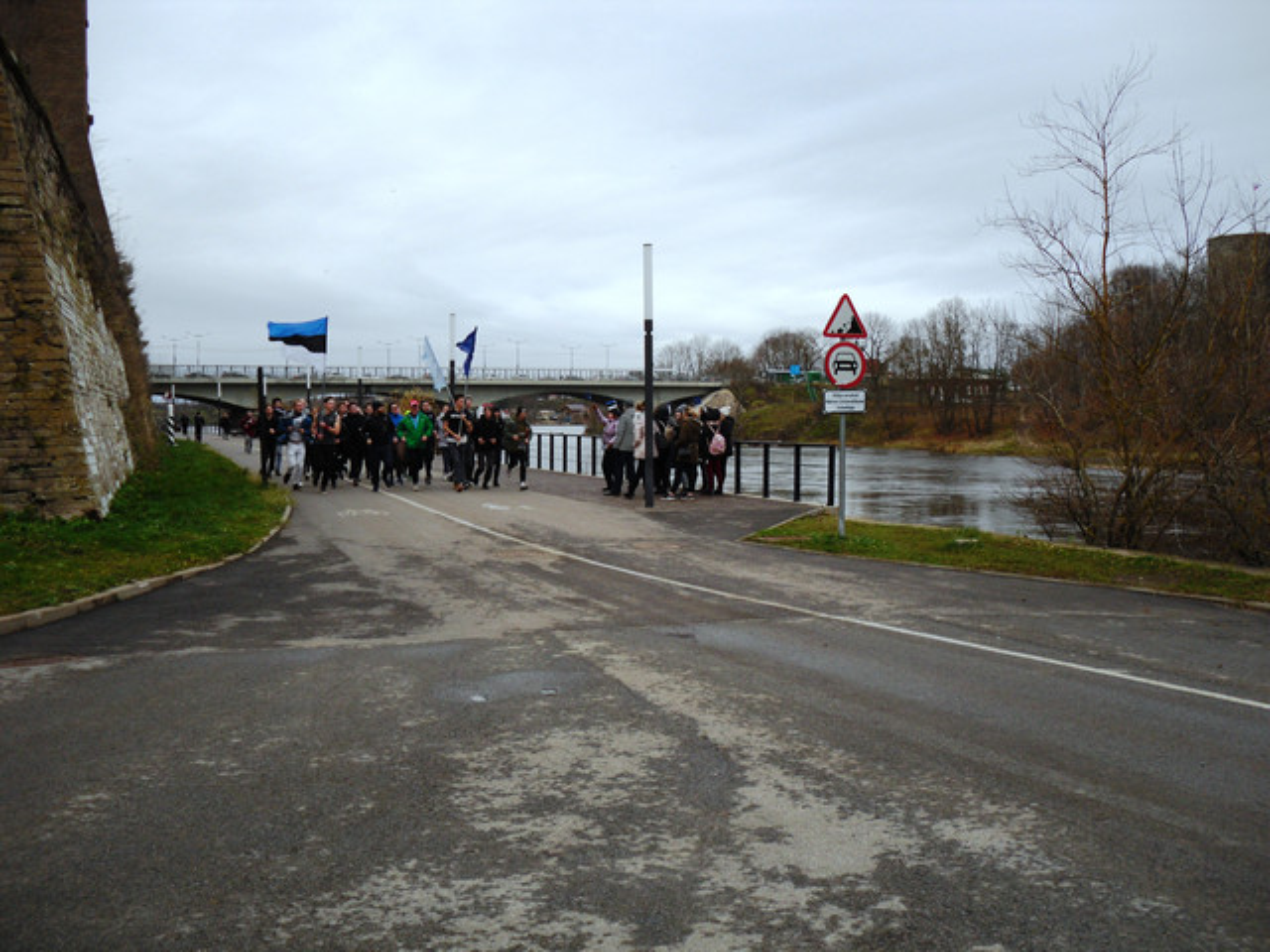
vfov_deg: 40.7
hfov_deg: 52.6
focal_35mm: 35
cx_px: 635
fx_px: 1284
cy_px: 476
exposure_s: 1/245
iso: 80
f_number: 3
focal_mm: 6.3
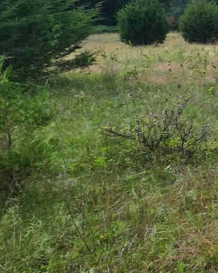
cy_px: 48
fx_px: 428
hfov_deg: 16.0
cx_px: 502
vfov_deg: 34.1
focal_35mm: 53
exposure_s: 1/1904
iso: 50
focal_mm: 2.2
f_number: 2.2
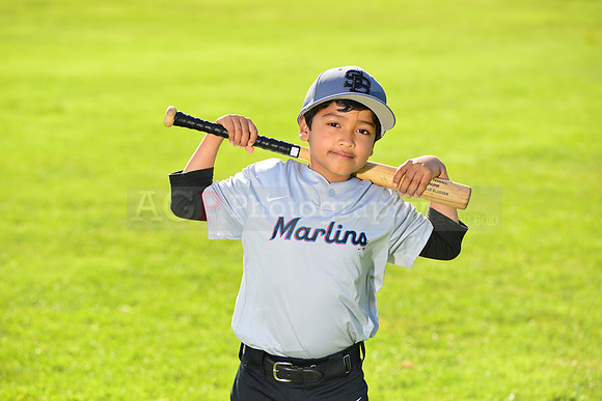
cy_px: 200
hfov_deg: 16.4
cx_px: 301
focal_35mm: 125
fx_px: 2091
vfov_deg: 11.0
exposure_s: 1/250
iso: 100
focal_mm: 125
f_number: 5
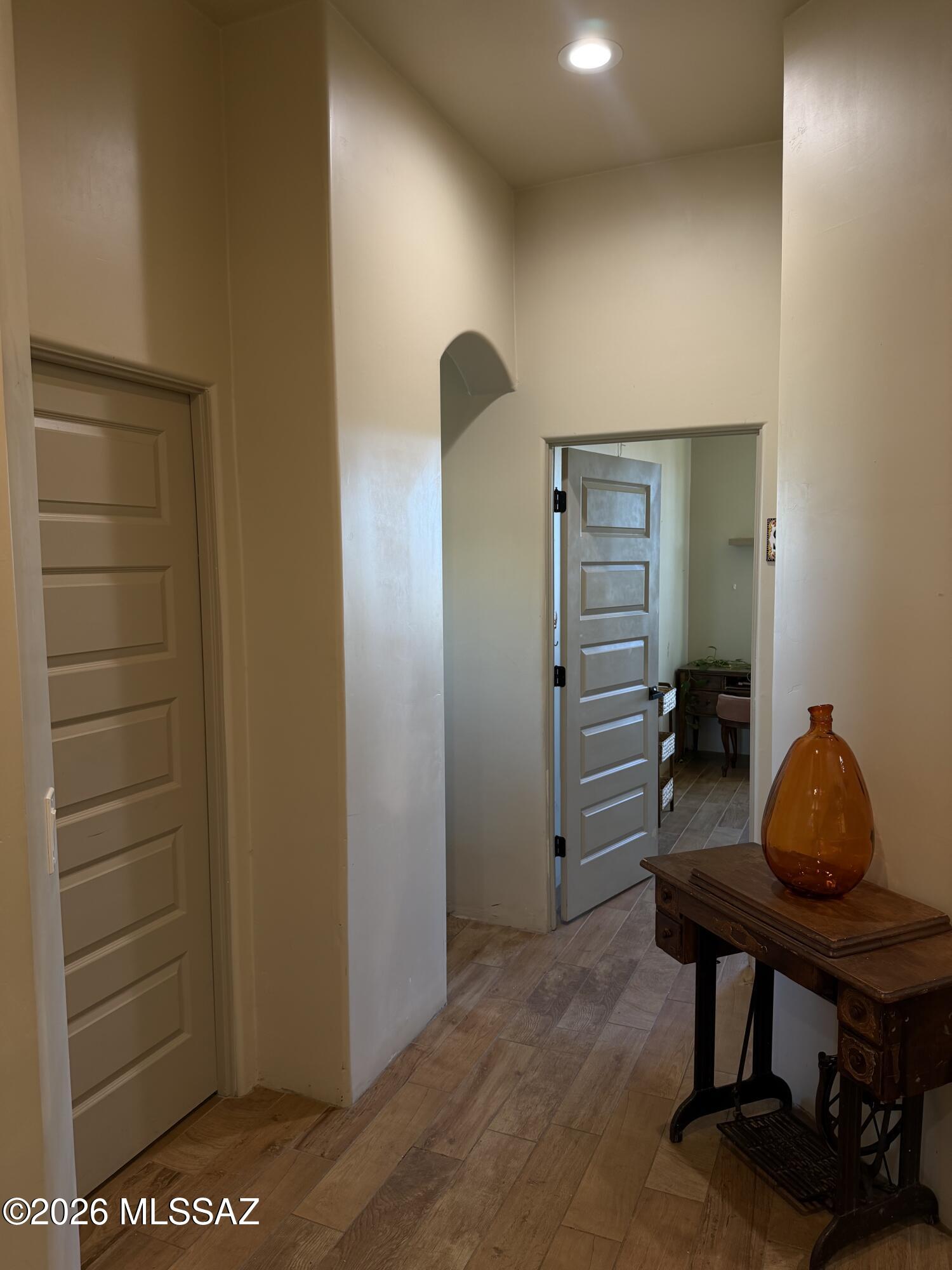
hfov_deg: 56.8
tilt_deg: -4.7
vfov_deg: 71.6
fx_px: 880
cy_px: 635
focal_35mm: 24
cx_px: 476
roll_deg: +0.1
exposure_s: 1/62
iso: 160
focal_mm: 6.76
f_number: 1.78
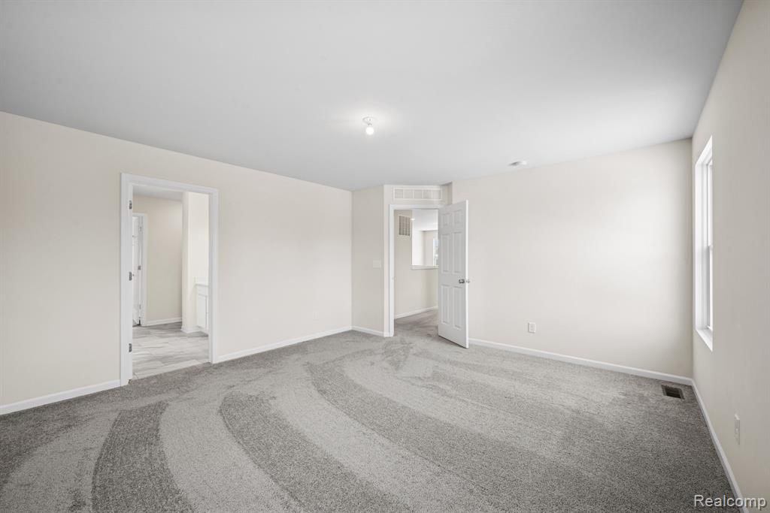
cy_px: 256
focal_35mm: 14
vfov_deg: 81.2
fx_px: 299
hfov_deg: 104.2
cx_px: 385
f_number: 9
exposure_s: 1/2
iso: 100
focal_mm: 14
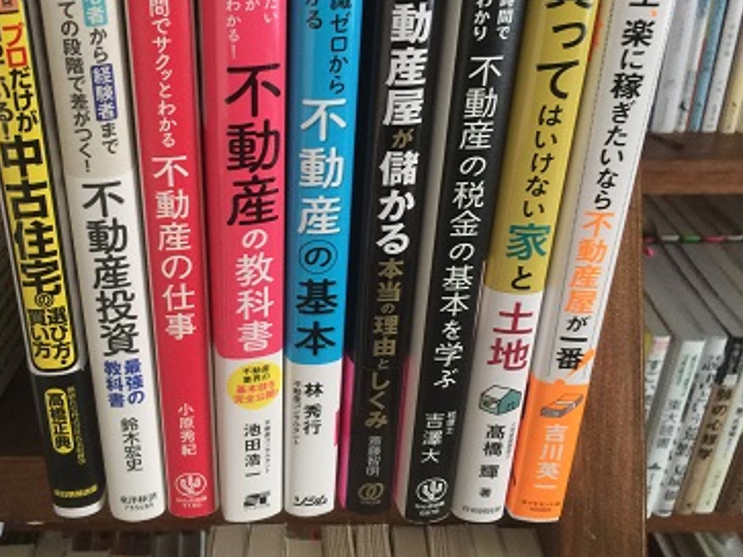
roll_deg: +1.7
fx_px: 858
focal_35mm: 40
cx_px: 244
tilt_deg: -26.5
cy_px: 183
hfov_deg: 46.0
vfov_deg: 35.6
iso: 80
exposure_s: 1/4
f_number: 2.2
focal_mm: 4.15
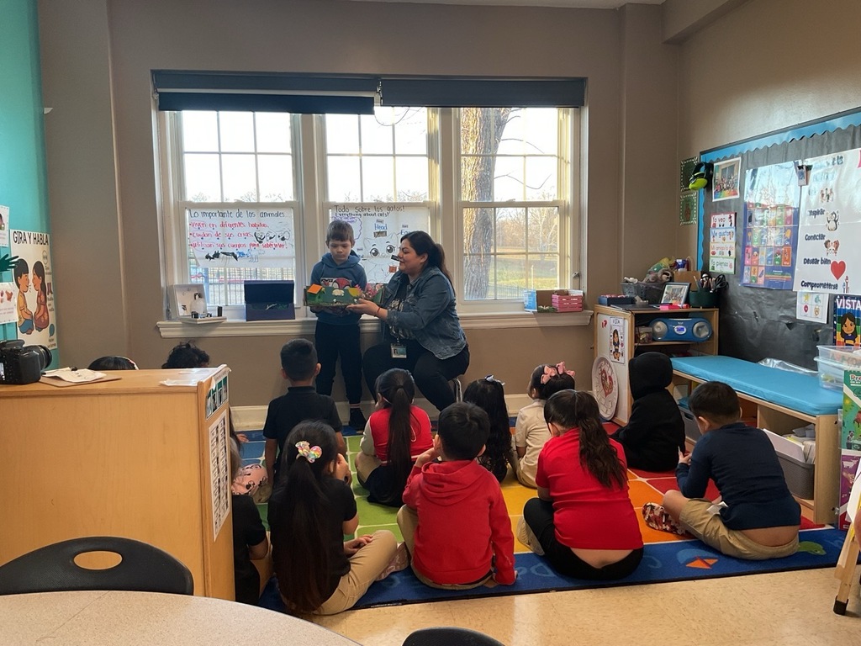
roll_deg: +1.5
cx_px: 430
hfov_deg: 61.7
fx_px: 721
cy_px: 323
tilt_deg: -5.7
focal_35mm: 29
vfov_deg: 48.2
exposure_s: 1/60
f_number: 1.8
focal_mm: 3
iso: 40
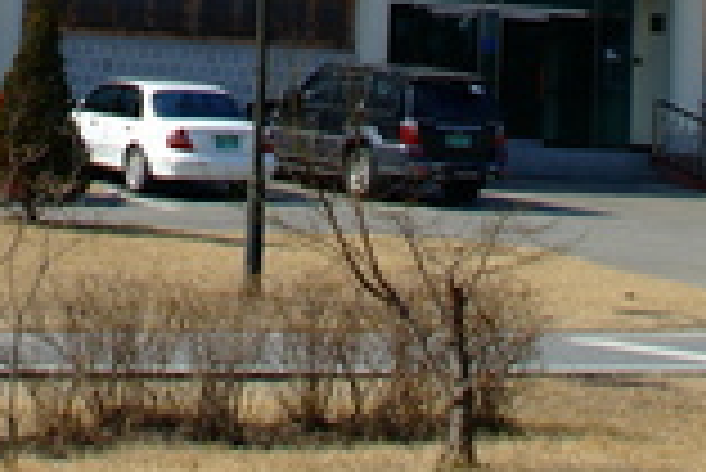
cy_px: -292
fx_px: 3671
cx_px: 173
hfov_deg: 11.0
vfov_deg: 7.2
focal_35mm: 187
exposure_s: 1/250
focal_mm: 28
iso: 100
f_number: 8
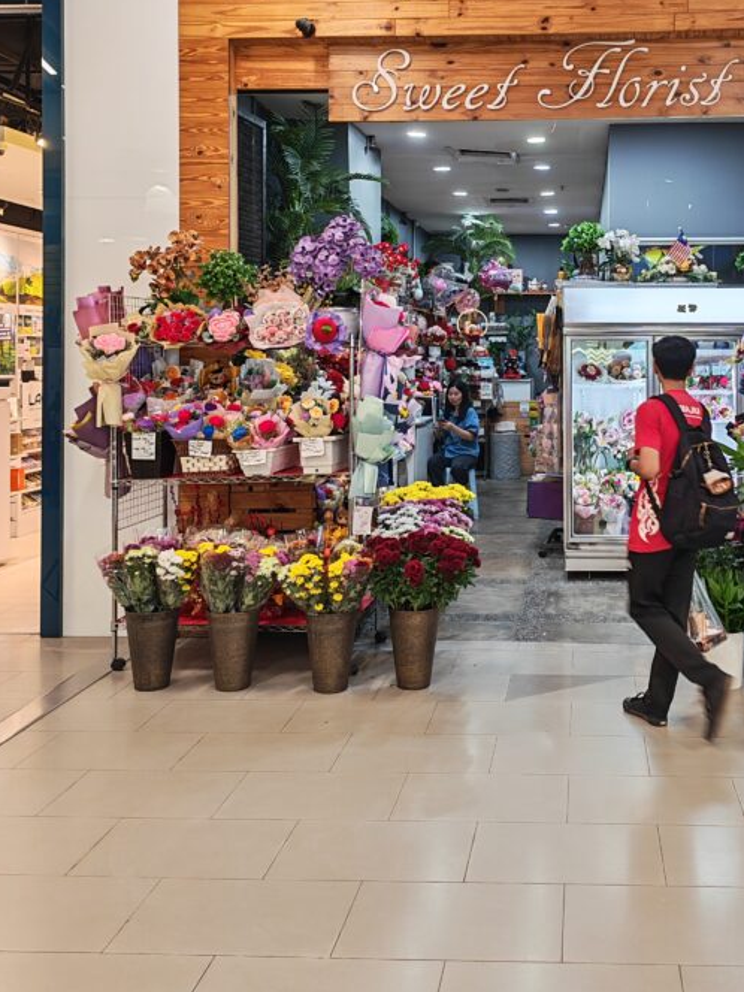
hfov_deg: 37.7
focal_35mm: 37
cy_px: 350
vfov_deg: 49.5
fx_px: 1060
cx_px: 557
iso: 320
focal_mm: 6.12
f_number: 1.9
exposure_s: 1/50
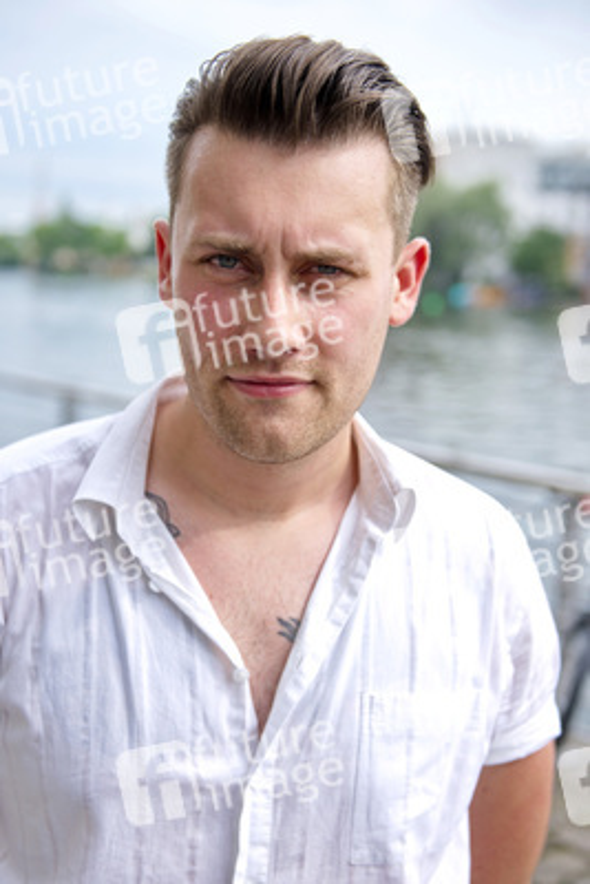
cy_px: 442
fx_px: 1179
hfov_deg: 28.1
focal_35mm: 48
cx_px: 295
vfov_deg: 41.1
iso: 200
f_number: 3.2
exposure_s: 1/1250
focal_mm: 48
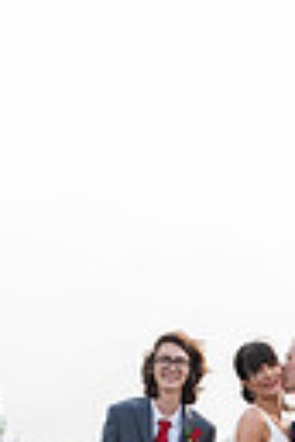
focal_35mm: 175
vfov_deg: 11.3
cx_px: 302
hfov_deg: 7.8
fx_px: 2151
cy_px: 658
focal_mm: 50
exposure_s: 1/320
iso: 160
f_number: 4
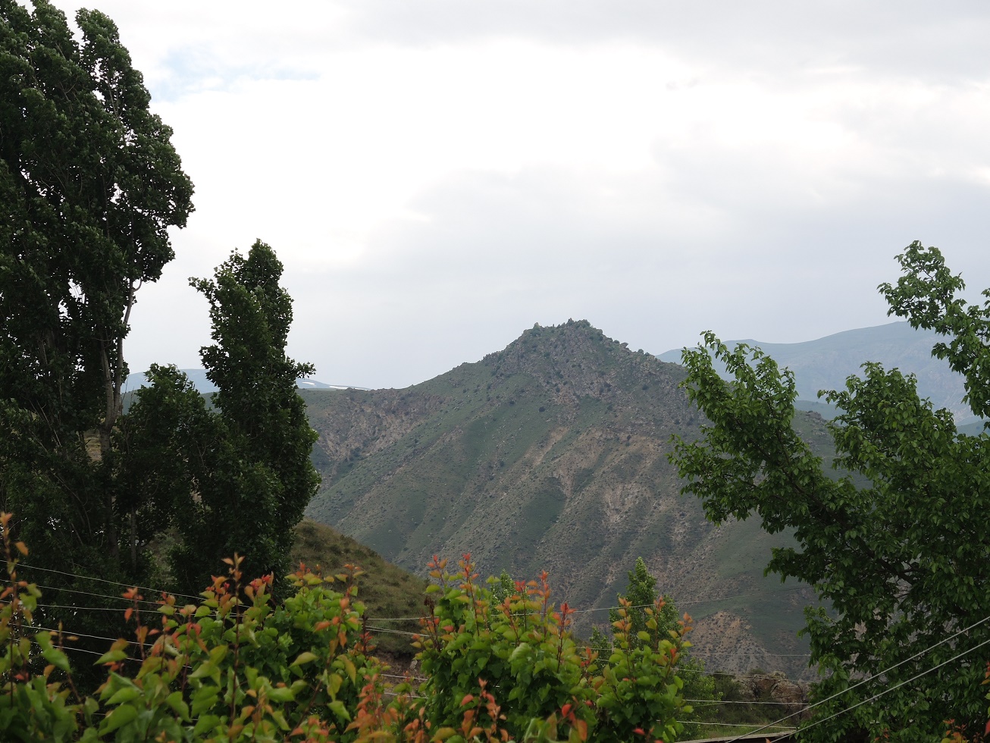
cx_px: 495
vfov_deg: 16.1
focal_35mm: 92
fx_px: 2632
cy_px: 372
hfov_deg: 21.3
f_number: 3.2
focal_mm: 19.7
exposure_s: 1/640
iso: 80
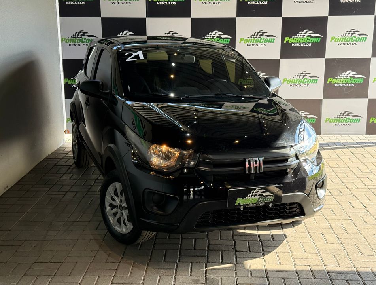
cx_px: 188
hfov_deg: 39.5
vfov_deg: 30.4
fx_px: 523
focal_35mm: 48
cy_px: 142
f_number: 1.78
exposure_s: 1/242
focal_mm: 6.76
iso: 160
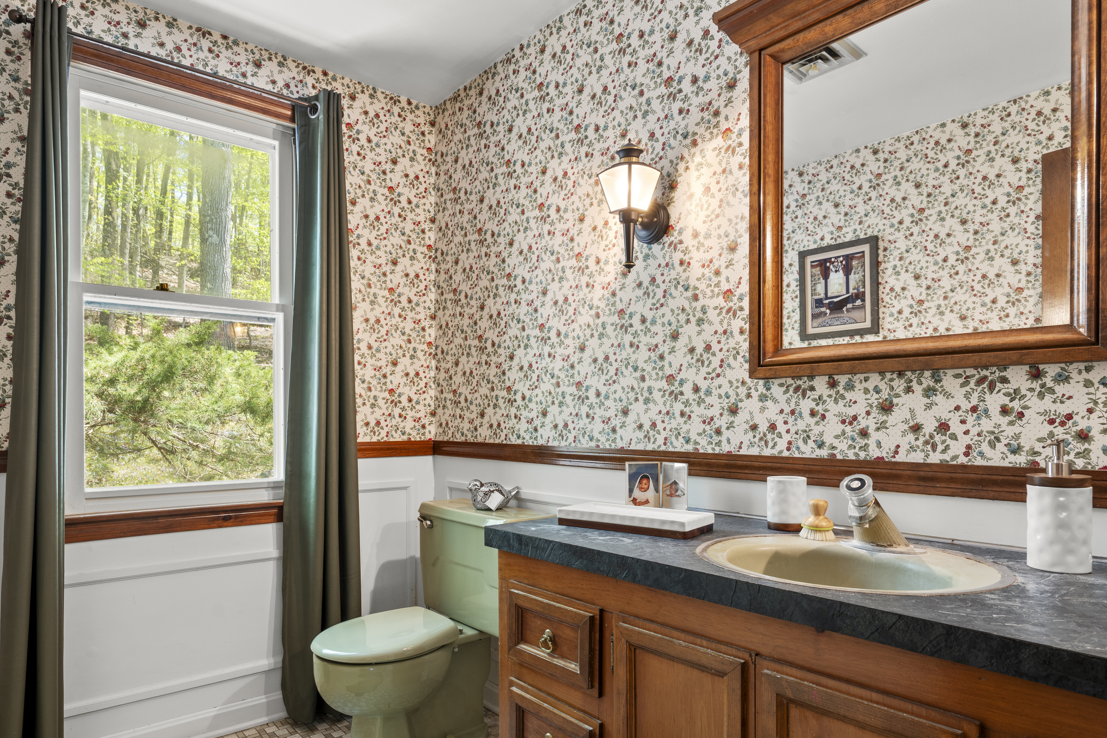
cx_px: 517
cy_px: 422
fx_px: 646
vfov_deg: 59.2
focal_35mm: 21
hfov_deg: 81.1
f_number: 9
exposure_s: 2.5
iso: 200
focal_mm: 16
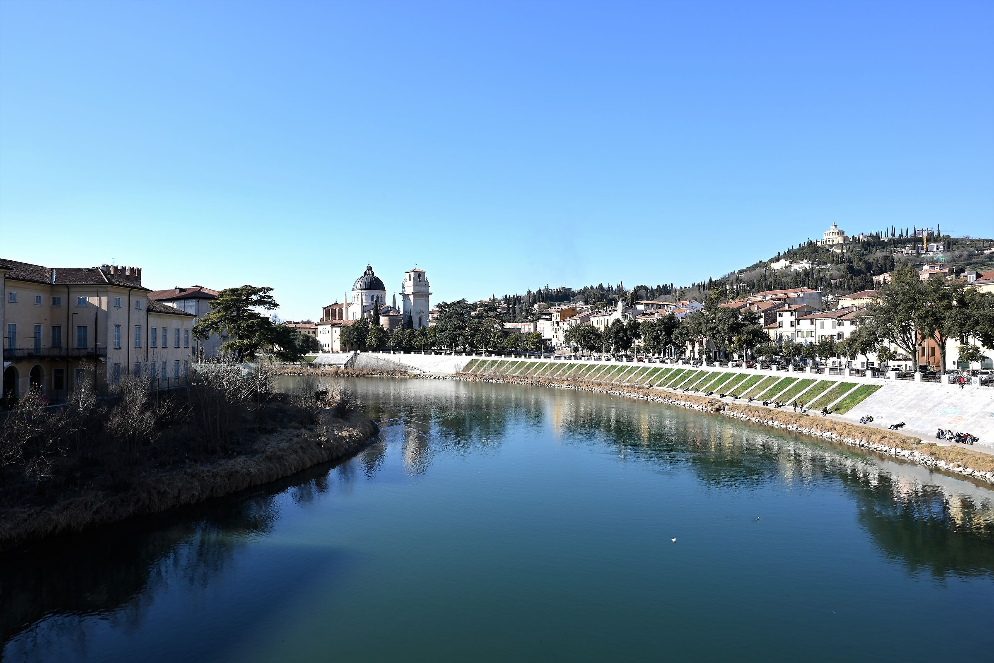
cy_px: 332
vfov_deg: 53.2
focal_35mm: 24
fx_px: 663
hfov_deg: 73.7
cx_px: 497
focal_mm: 24
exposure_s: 1/10
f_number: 22
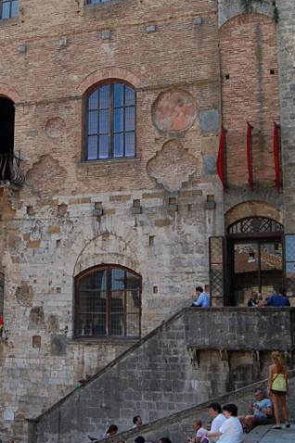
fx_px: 689
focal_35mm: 56
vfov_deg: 35.6
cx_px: 54
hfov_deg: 23.7
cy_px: 196
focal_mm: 18
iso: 400
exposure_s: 1/200
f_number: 10
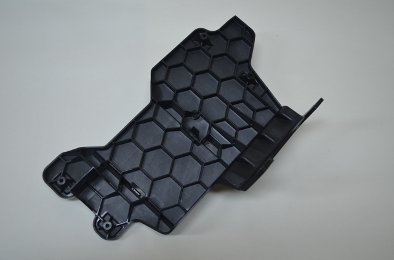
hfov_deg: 53.3
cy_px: 130
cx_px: 197
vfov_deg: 36.7
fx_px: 393
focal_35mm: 36
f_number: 4
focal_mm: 24
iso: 560
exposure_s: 1/60
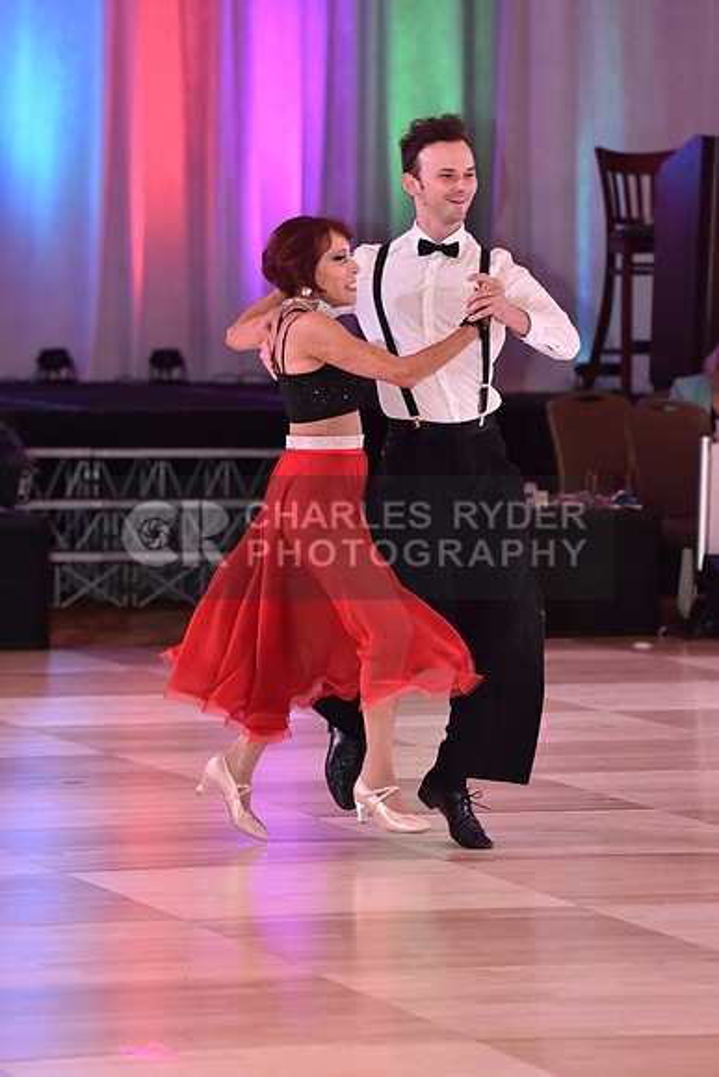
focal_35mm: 200
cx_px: 360
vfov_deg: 10.3
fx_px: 5988
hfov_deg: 6.9
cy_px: 538
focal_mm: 200
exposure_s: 1/250
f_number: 4.5
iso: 2000
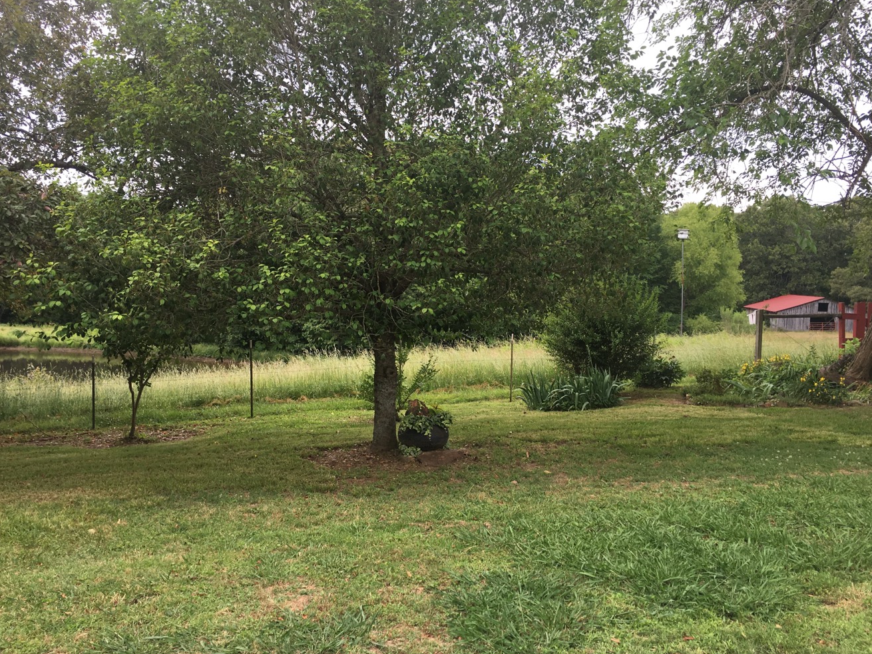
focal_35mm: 31
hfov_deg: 58.3
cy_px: 319
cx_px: 423
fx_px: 781
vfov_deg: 45.4
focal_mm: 4.15
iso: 25
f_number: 2.2
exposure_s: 1/250
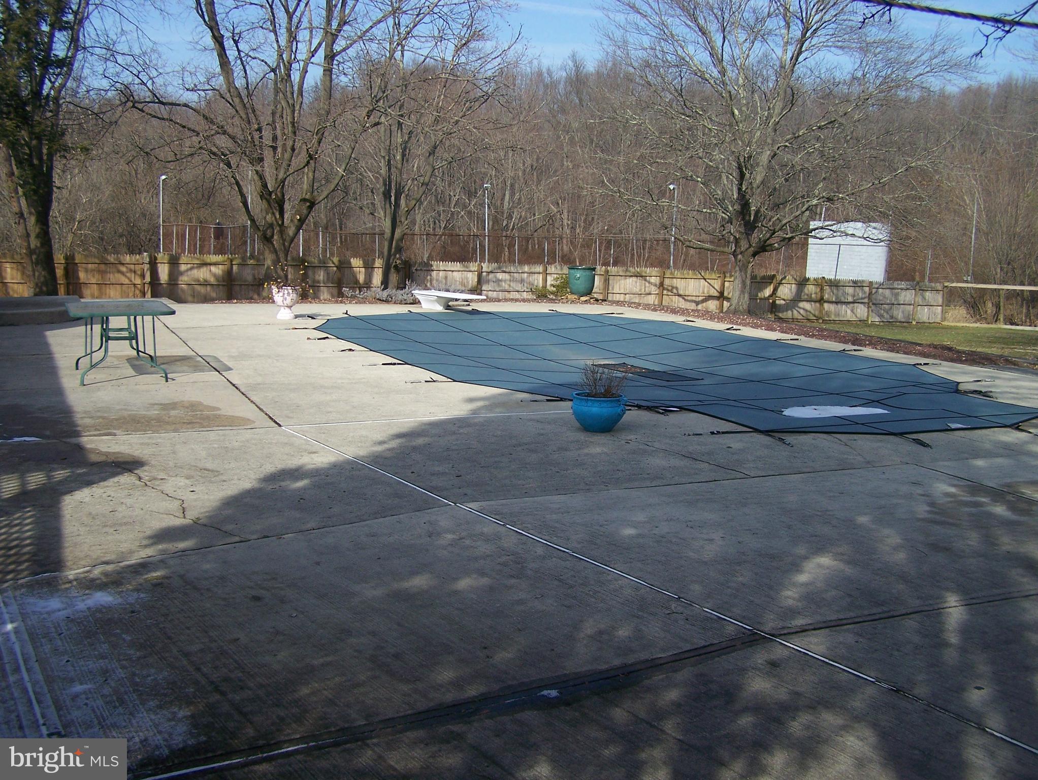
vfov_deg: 37.8
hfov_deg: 48.9
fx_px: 1140
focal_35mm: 38
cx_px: 519
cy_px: 390
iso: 80
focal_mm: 6.3
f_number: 4
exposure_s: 1/1000
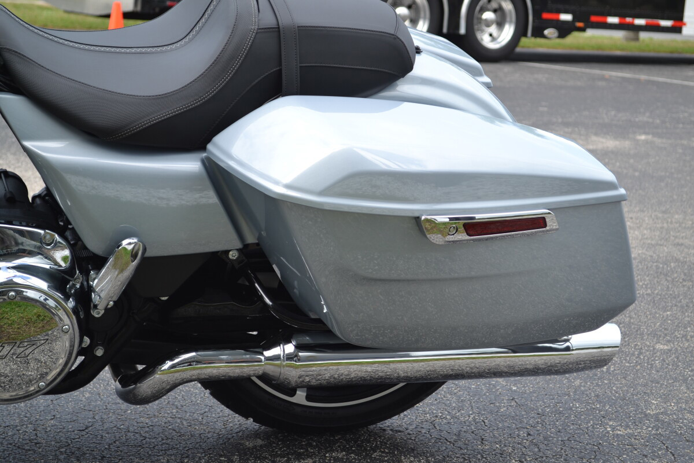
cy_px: 232
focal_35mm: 72
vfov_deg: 18.9
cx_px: 347
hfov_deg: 28.1
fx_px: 1388
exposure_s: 1/160
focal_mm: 48
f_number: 6.3
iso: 100
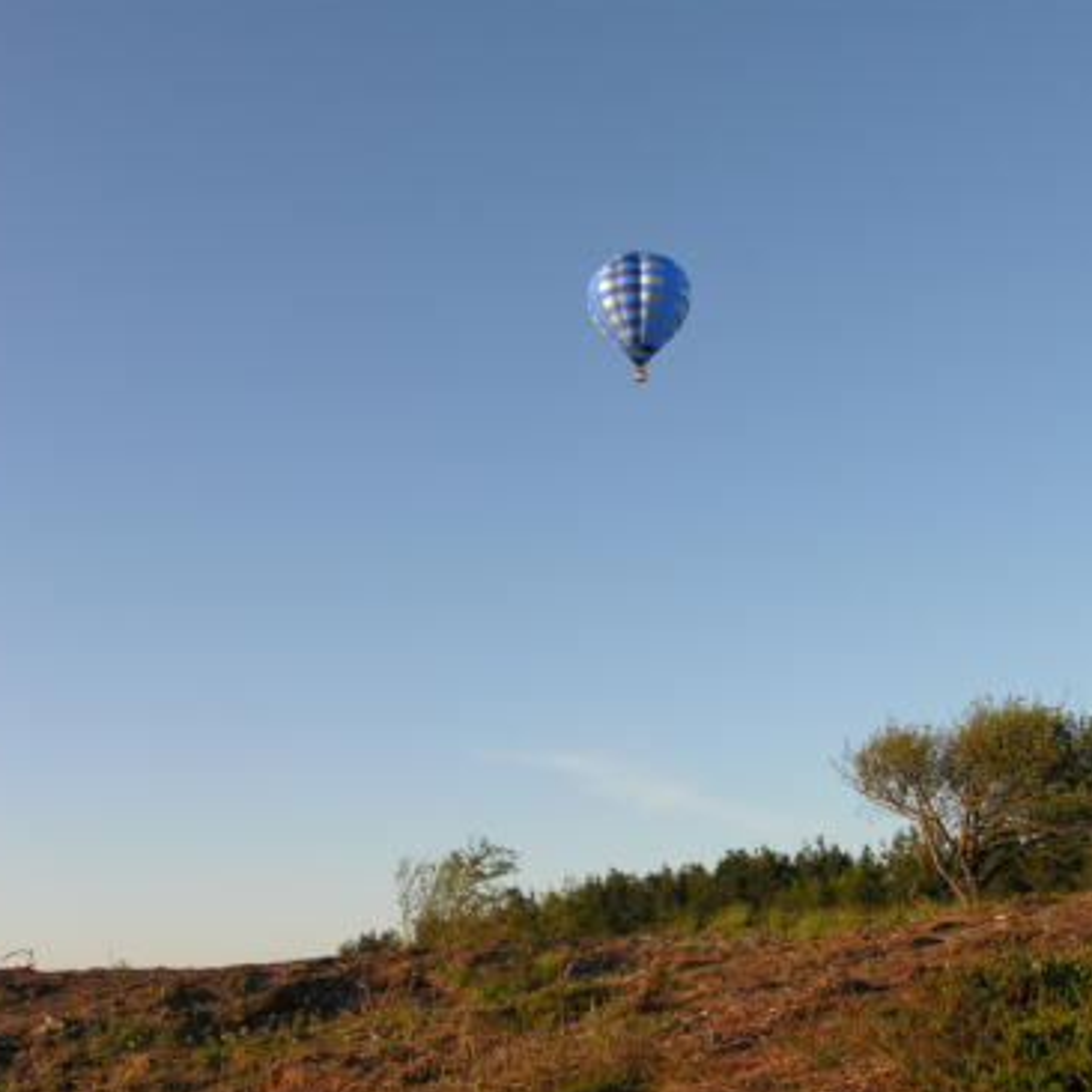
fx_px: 1463
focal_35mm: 41
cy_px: 545
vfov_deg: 40.9
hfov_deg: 40.7
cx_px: 656
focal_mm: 8.7
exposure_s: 1/175
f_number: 5.2
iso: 50
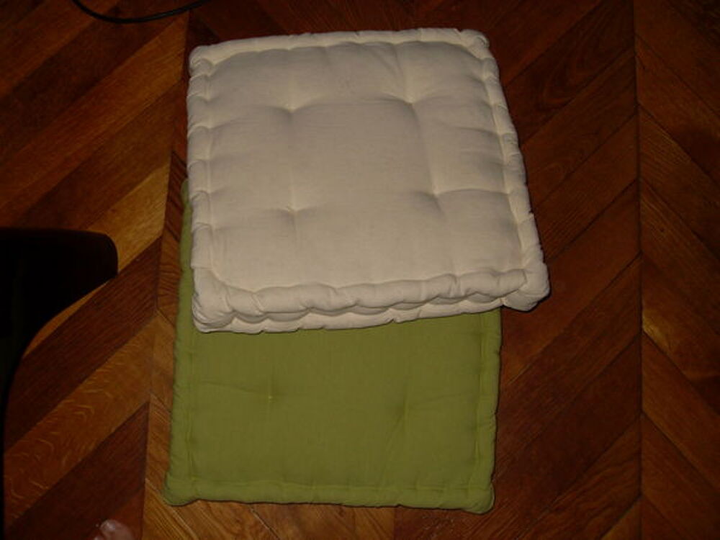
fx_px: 728
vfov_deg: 40.7
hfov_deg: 52.6
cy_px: 270
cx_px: 360
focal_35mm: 35
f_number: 2.8
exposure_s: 1/45
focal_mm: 6.3
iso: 100
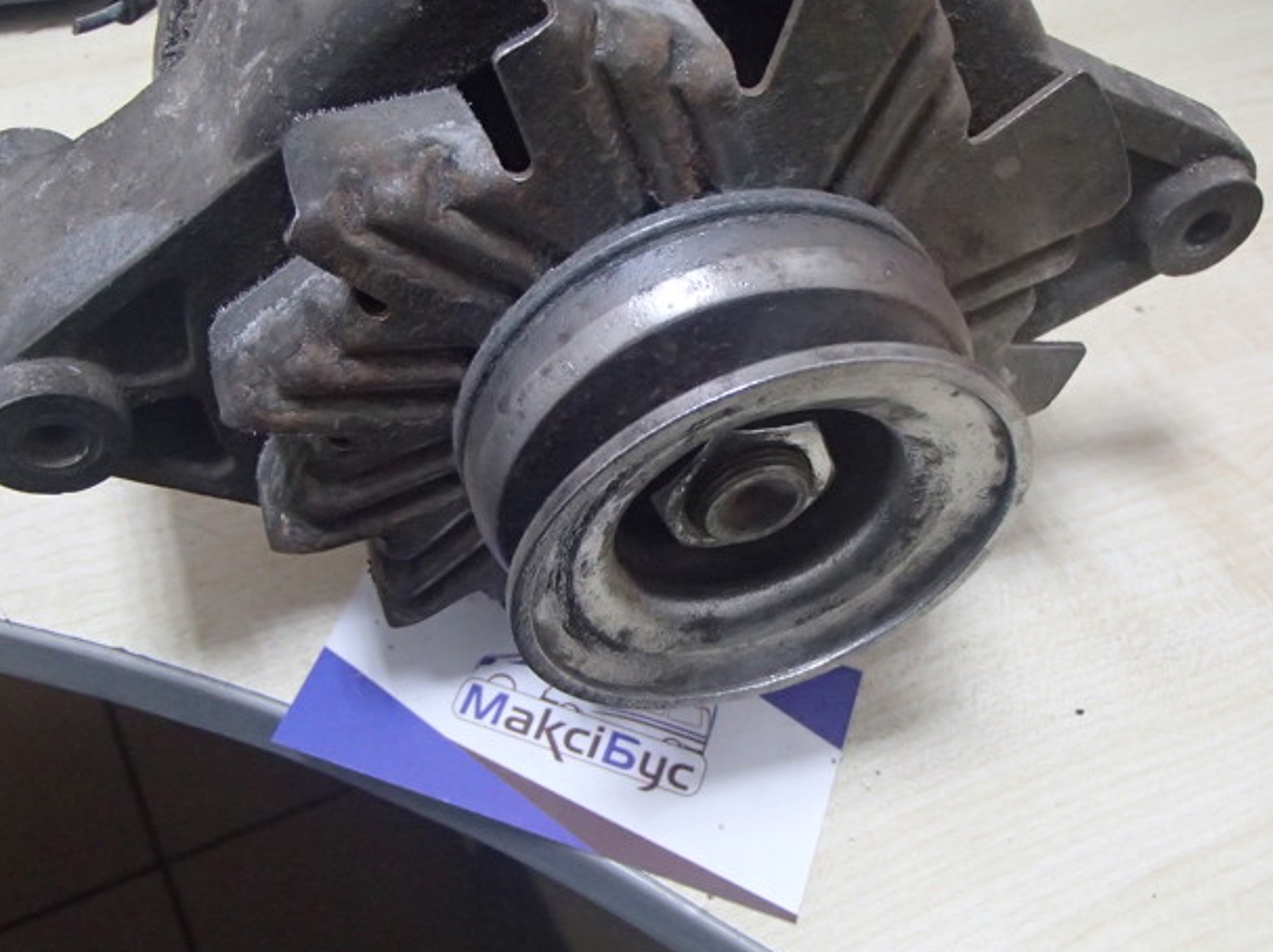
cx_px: 625
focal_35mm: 39
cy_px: 460
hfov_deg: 47.9
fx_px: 1433
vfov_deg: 36.8
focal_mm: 6.64
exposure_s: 1/40
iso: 1250
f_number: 4.7
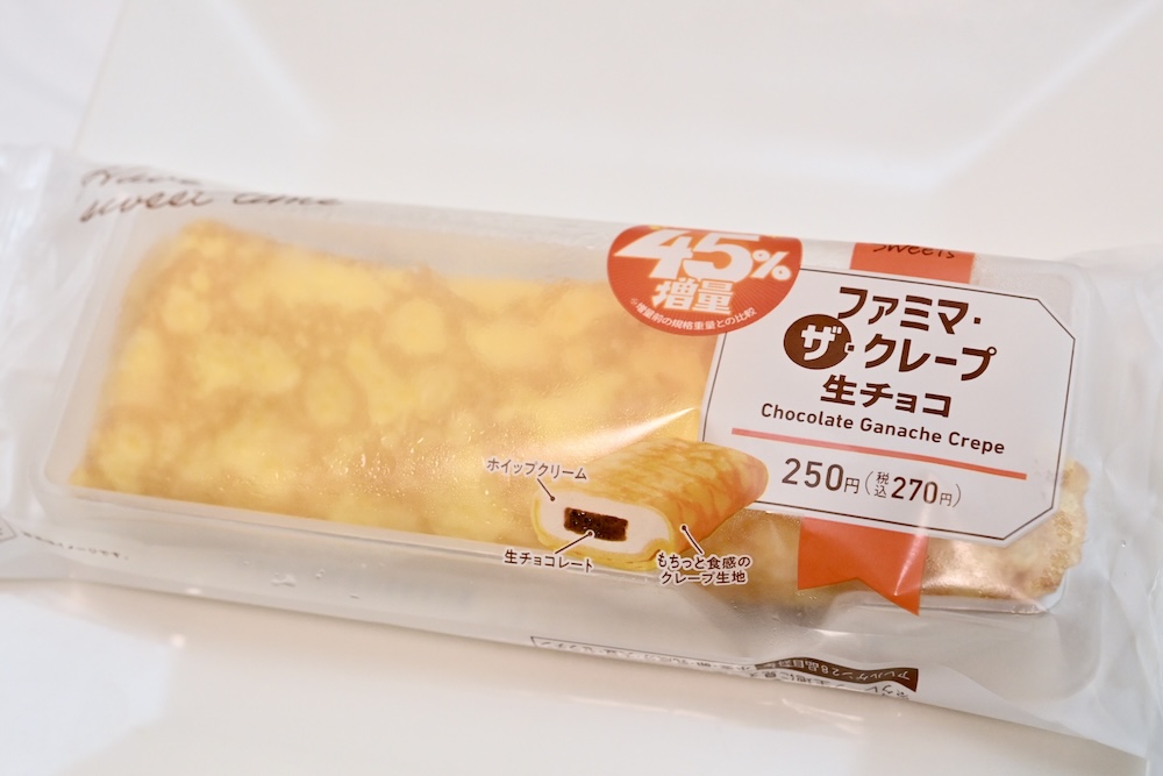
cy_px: 388
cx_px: 582
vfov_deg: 22.6
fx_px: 1938
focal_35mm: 60
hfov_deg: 33.4
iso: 6400
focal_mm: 60
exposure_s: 1/250
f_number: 10
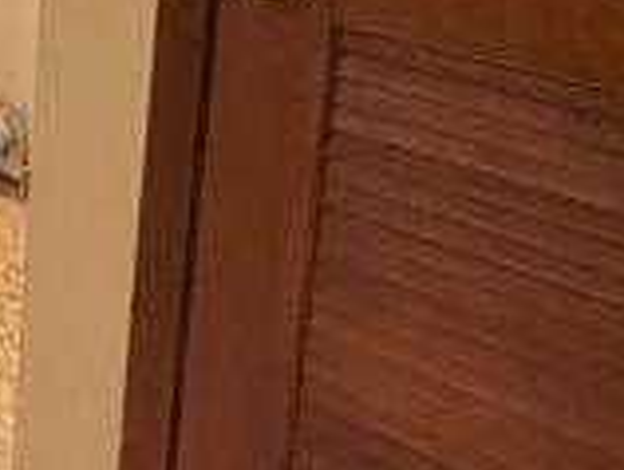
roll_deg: -1.5
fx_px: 1029
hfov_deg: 28.7
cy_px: -205
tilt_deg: -9.0
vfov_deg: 22.0
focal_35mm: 57
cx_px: -148
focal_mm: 2.22
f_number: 2.2
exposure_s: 1/60
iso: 640
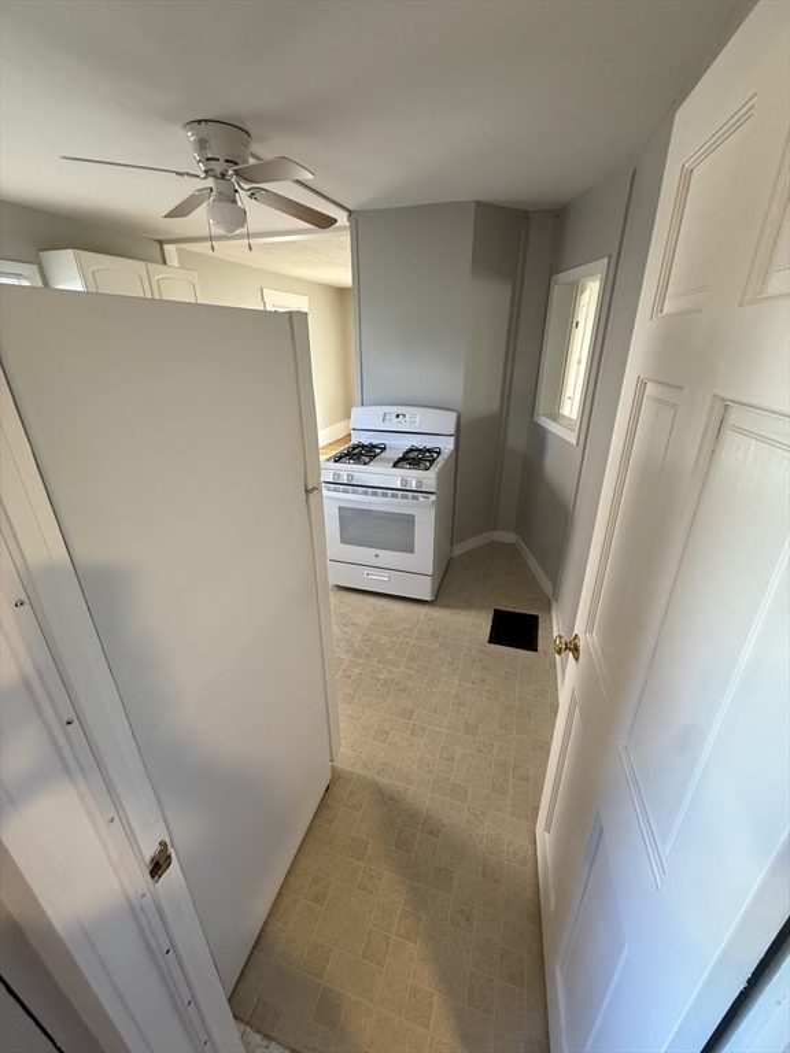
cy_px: 526
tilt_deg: -23.4
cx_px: 395
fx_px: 426
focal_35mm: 14
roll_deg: -0.1
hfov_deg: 85.7
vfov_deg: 102.1
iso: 200
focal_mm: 2.22
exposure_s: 1/60
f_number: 2.2
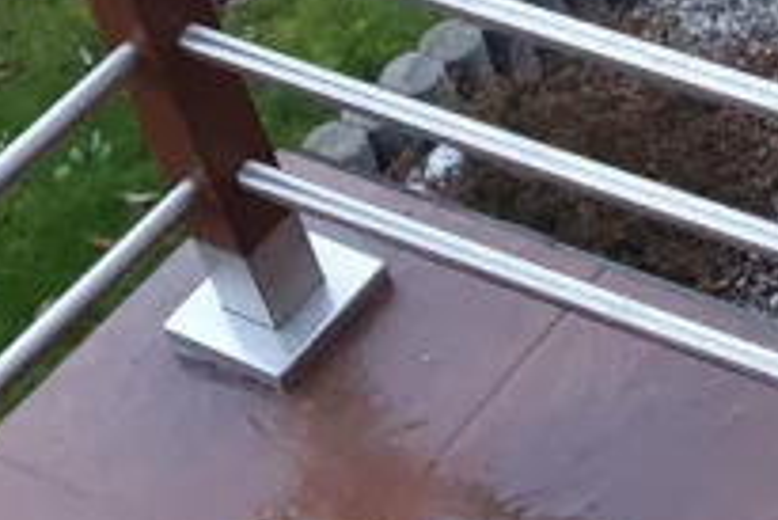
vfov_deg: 9.5
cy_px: -547
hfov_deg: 13.3
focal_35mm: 135
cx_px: 1491
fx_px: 2919
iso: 200
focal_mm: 4.32
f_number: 1.5
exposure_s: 1/50
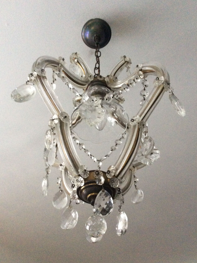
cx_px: 101
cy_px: 132
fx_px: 251
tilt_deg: +48.0
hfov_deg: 42.8
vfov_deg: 55.4
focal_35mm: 33
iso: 320
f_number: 2.4
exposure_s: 1/25
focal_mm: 3.3
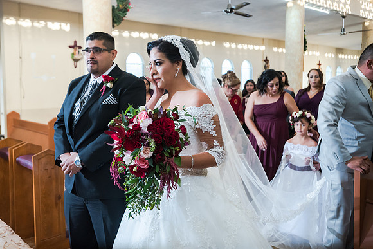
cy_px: 108
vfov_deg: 36.6
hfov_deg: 52.7
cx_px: 162
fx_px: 375
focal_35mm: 36
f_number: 2.8
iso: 1600
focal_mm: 32
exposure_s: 1/250
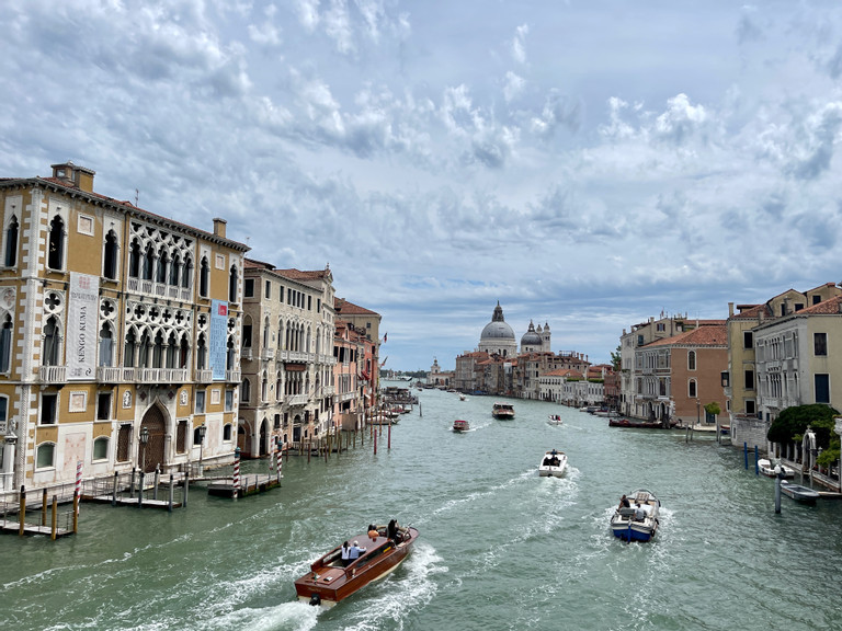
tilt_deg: +4.0
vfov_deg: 53.1
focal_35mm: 26
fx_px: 632
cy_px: 316
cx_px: 421
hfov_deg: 67.3
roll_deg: -1.3
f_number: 1.6
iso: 32
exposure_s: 1/10000
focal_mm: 5.1
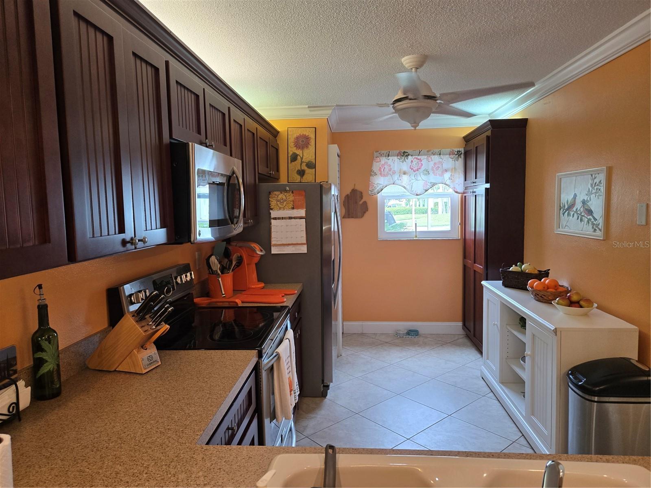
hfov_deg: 73.9
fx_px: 433
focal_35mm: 23
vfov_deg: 58.9
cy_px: 244
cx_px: 326
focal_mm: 5.4
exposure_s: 1/120
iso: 125
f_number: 1.8
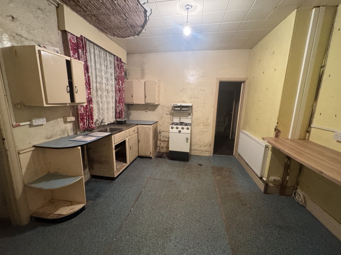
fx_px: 138
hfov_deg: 102.1
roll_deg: -0.4
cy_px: 128
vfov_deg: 85.7
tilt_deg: -10.6
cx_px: 170
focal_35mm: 14
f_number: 2.2
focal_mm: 2.22
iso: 800
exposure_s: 1/50
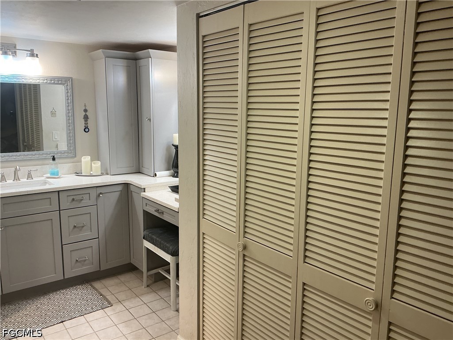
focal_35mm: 29
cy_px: 170
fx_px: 380
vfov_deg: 48.2
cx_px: 226
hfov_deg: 61.7
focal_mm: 3
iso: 50
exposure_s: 1/60
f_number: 1.8
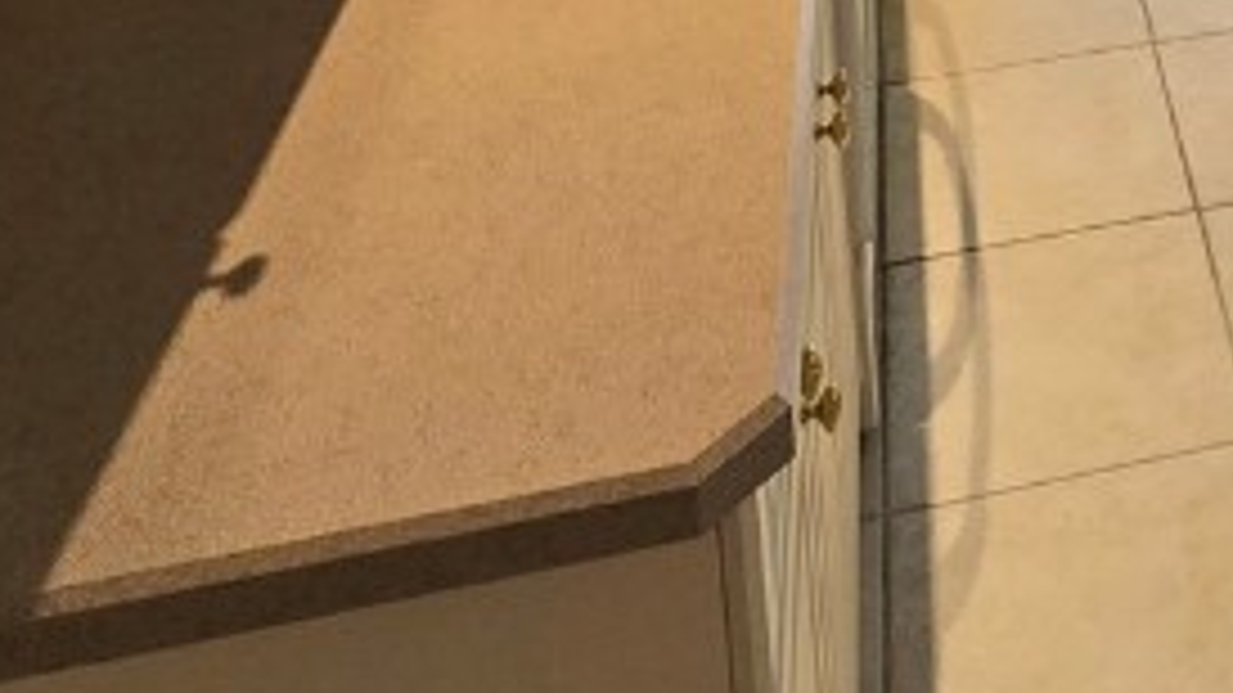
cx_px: 1382
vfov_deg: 16.6
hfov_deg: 33.7
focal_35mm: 53
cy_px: -724
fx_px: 1732
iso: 125
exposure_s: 1/60
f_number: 2.2
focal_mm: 2.2
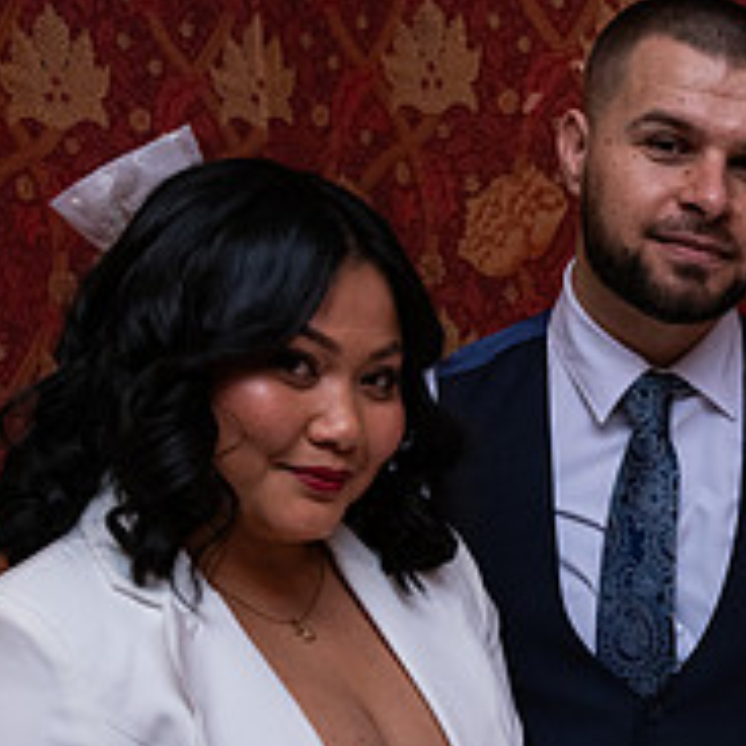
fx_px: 2292
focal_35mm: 94
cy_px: 716
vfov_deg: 18.1
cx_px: 697
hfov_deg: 18.1
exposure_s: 1/160
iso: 800
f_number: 3.5
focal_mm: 35
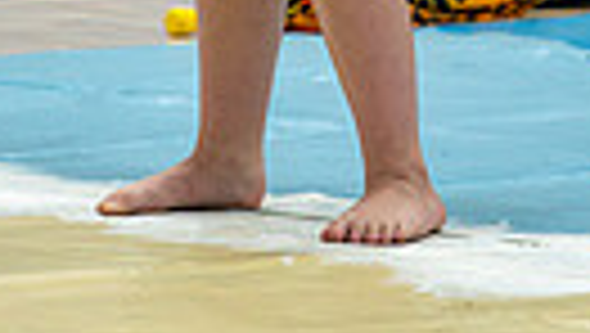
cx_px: 288
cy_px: -522
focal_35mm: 718
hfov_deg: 3.0
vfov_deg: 1.7
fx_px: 11244
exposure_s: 1/500
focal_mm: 200
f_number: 4
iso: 3200
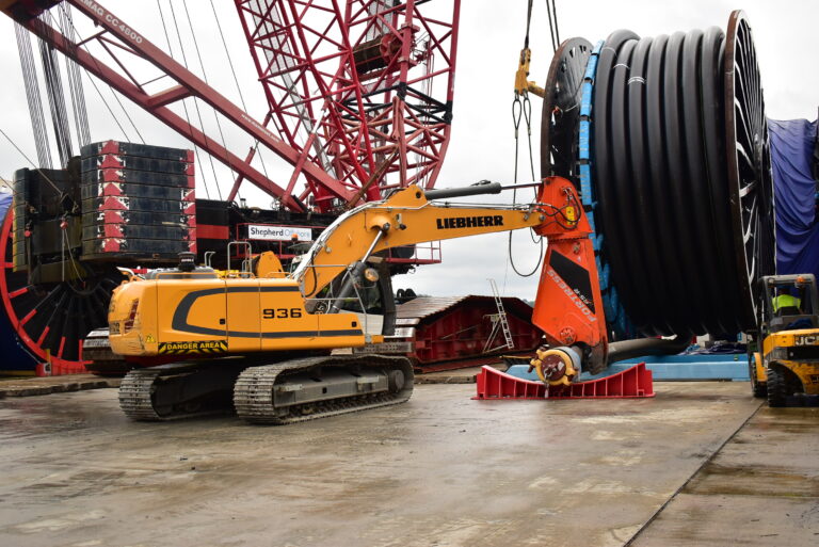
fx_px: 888
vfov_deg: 34.3
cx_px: 410
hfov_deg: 49.5
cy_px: 274
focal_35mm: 39
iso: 560
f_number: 4
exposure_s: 1/2500
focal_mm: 26
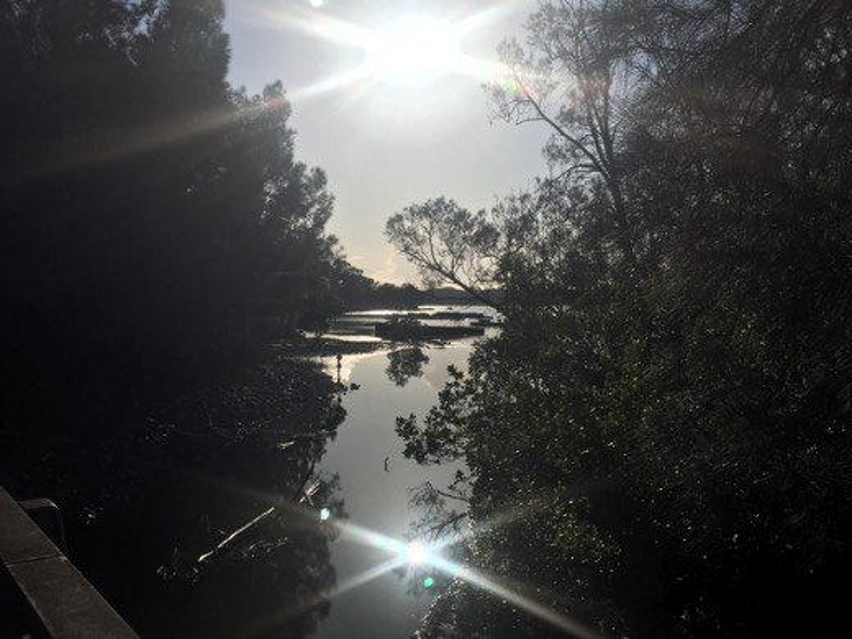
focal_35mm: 29
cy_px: 320
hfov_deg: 61.7
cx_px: 426
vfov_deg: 48.2
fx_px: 714
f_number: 2.2
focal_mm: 4.15
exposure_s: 1/9901
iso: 32
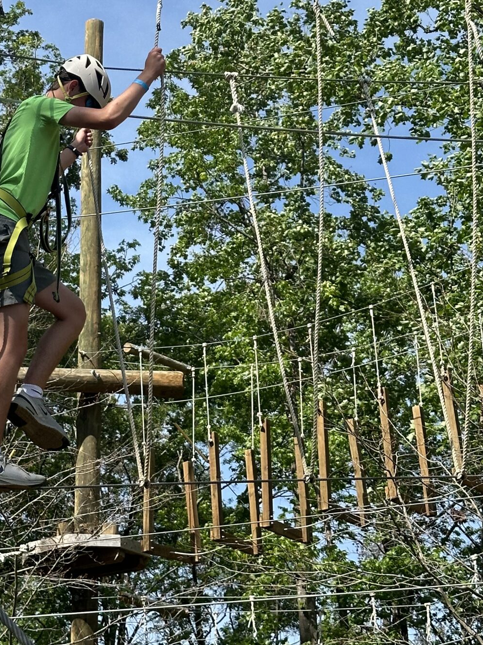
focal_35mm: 92
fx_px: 1712
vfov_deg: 21.0
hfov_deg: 16.0
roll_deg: -0.7
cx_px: 136
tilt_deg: +29.5
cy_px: 93
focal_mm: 6.86
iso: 64
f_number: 1.78
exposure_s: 1/2890
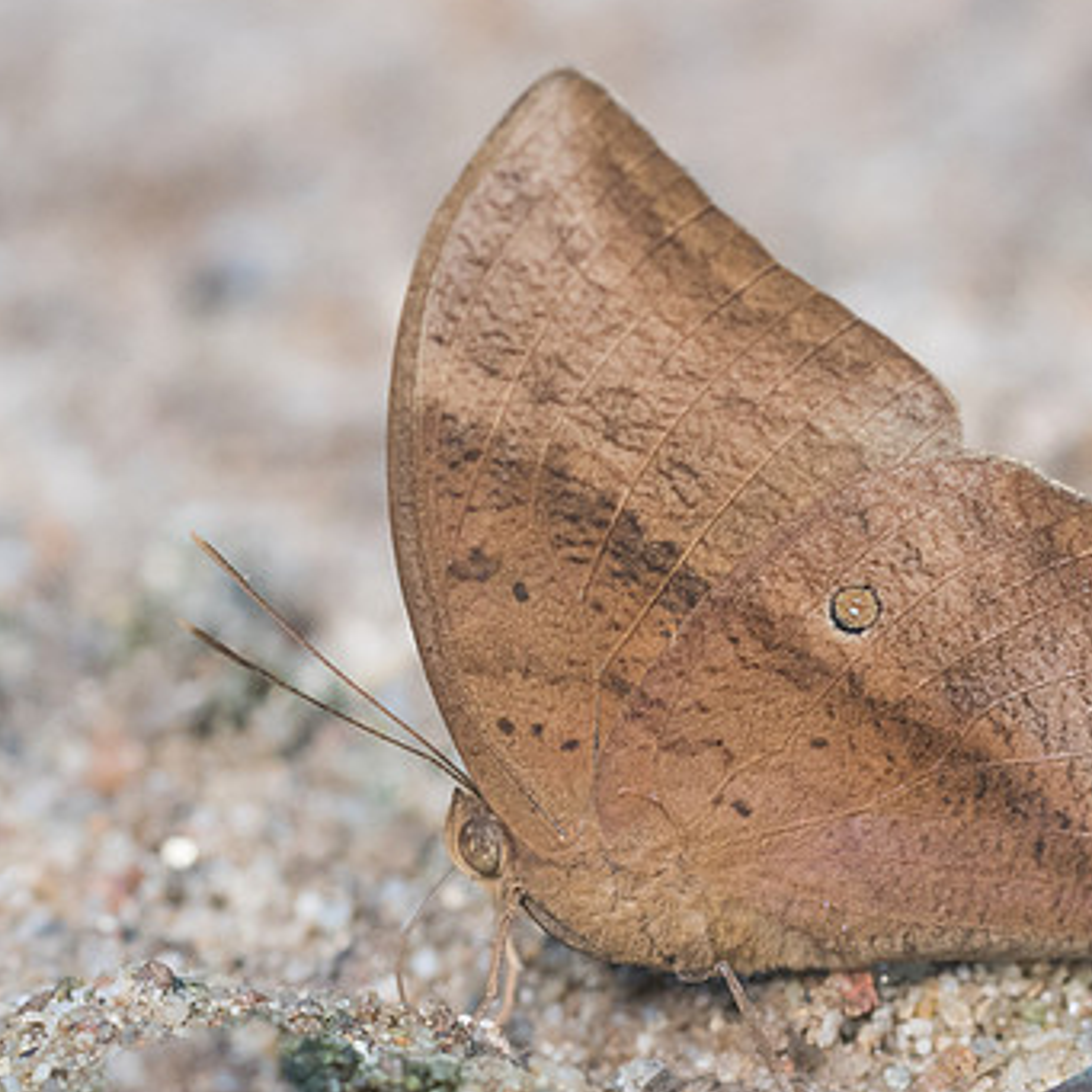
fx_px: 17631
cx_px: 630
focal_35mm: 494
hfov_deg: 3.5
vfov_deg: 3.5
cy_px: 562
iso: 640
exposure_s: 1/320
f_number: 4.5
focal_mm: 150
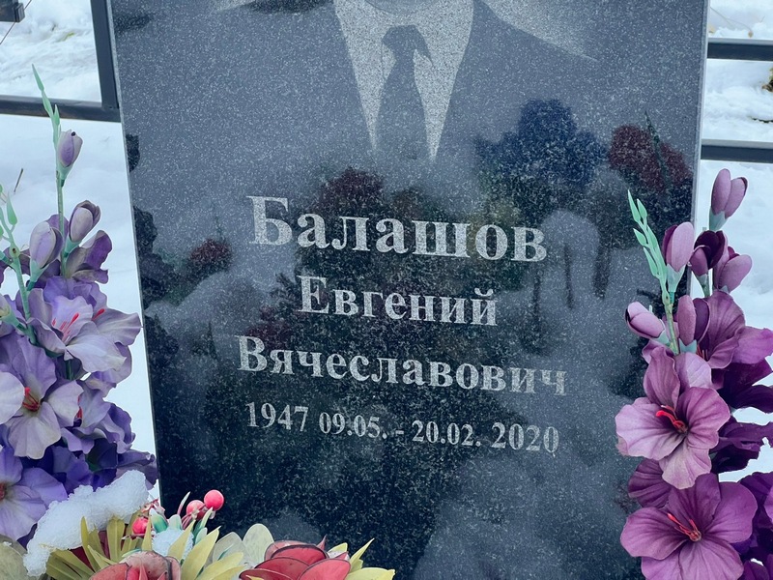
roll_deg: +2.9
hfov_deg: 25.3
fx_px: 1719
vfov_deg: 19.1
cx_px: 386
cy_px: 290
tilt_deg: -28.4
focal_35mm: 77
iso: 320
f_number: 2.8
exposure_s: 1/60
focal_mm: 9
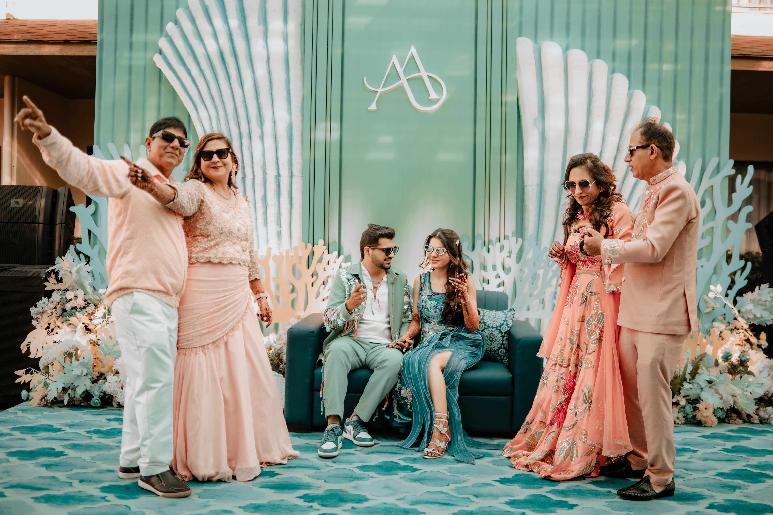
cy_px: 258
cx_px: 386
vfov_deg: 37.9
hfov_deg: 54.4
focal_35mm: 35
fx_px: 751
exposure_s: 1/1000
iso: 200
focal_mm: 35
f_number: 1.4
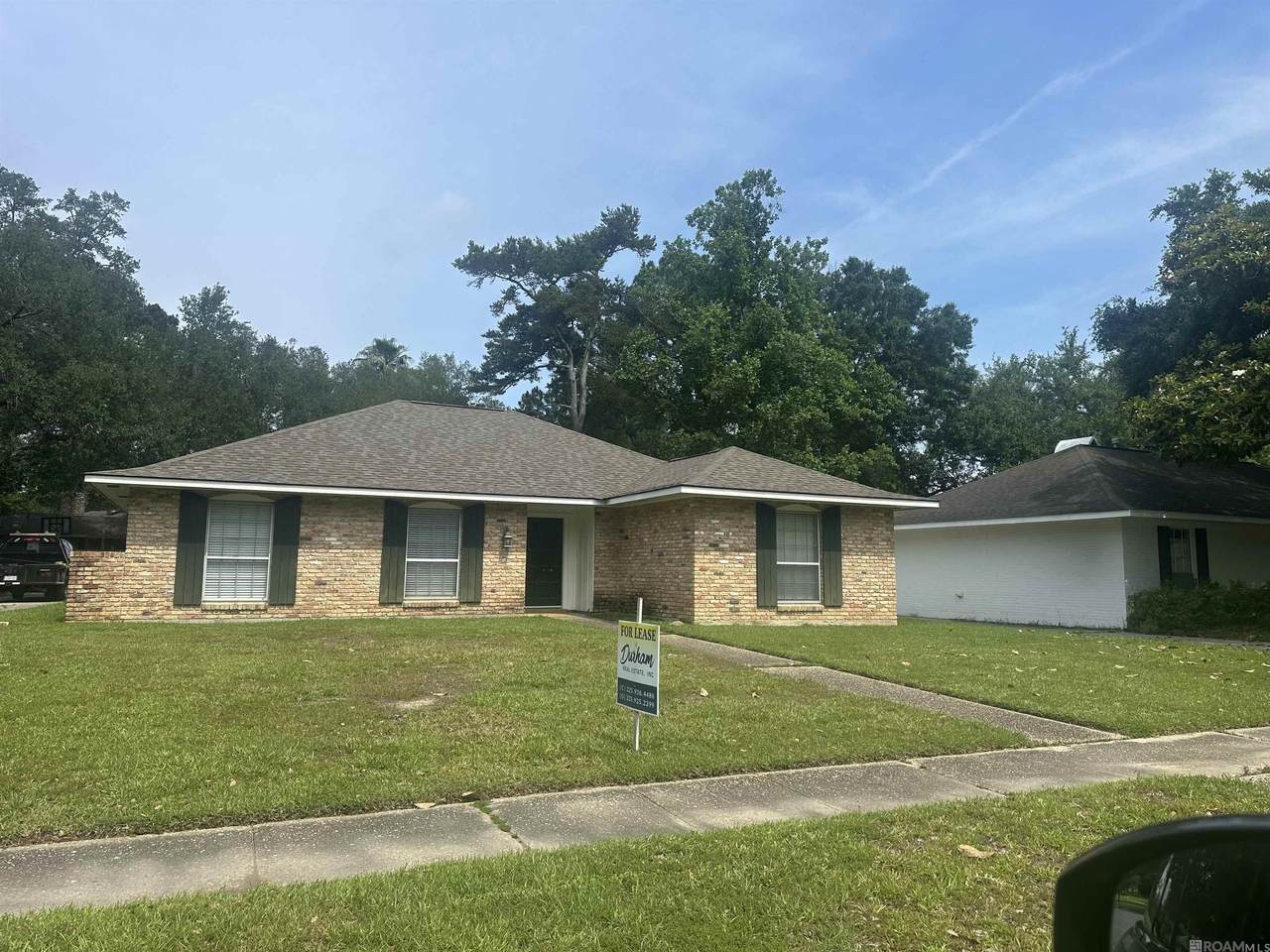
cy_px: 476
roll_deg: -0.1
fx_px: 881
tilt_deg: +4.6
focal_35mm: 24
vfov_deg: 56.8
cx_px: 635
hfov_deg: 71.6
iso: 80
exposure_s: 1/3861
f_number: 1.78
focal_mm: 6.86
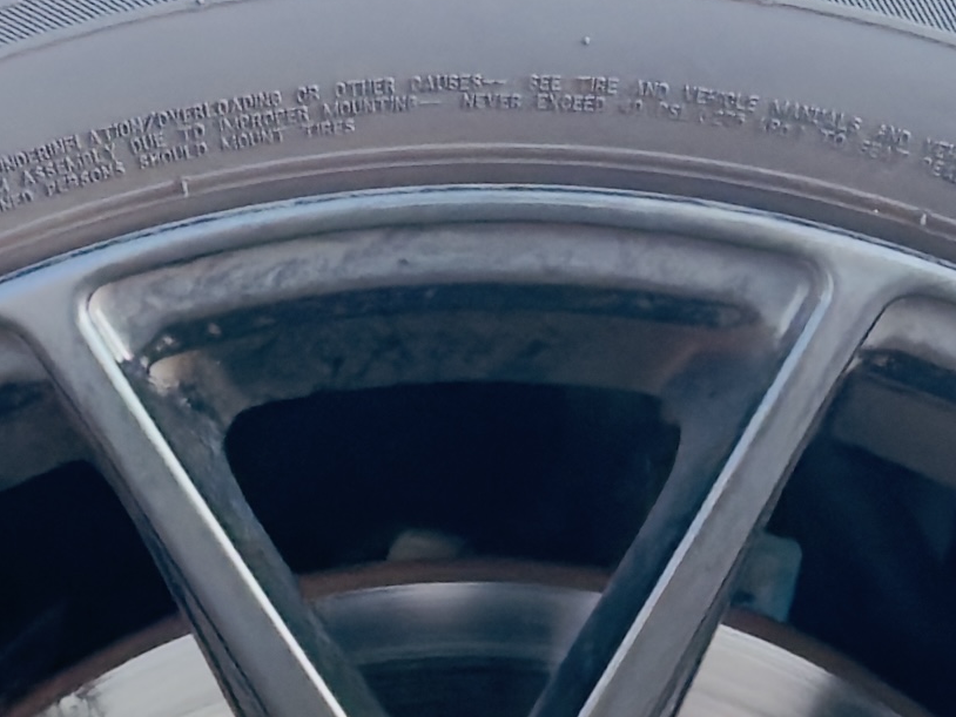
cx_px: 351
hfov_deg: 8.3
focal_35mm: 239
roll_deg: -0.8
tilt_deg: -21.5
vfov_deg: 6.0
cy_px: 1761
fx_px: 6602
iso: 100
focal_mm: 6.76
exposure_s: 1/601
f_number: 1.78
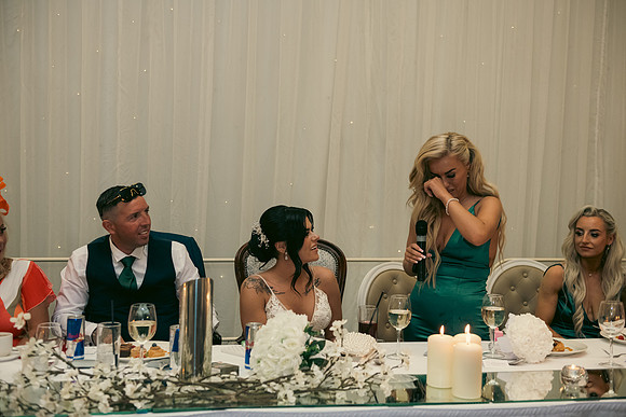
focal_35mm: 44
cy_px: 208
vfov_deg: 30.5
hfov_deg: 44.5
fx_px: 765
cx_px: 313
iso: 800
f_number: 3.5
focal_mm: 44
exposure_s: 1/160
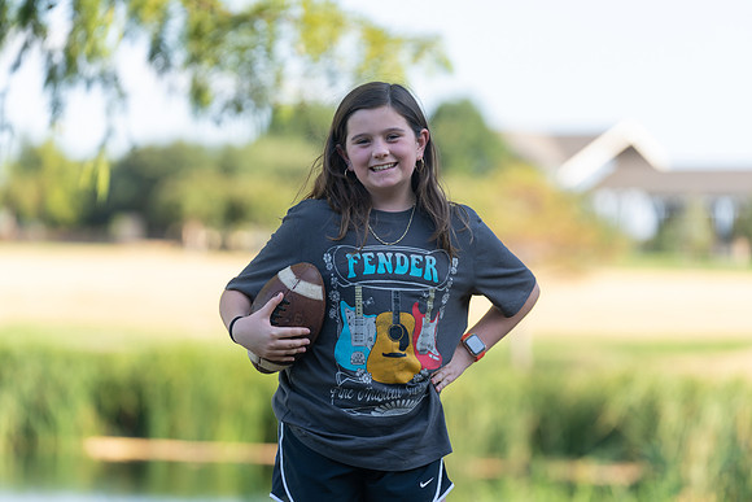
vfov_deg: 7.9
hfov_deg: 11.9
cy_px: 251
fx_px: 3614
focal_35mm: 173
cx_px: 376
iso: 125
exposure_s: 1/320
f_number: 3.5
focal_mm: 173
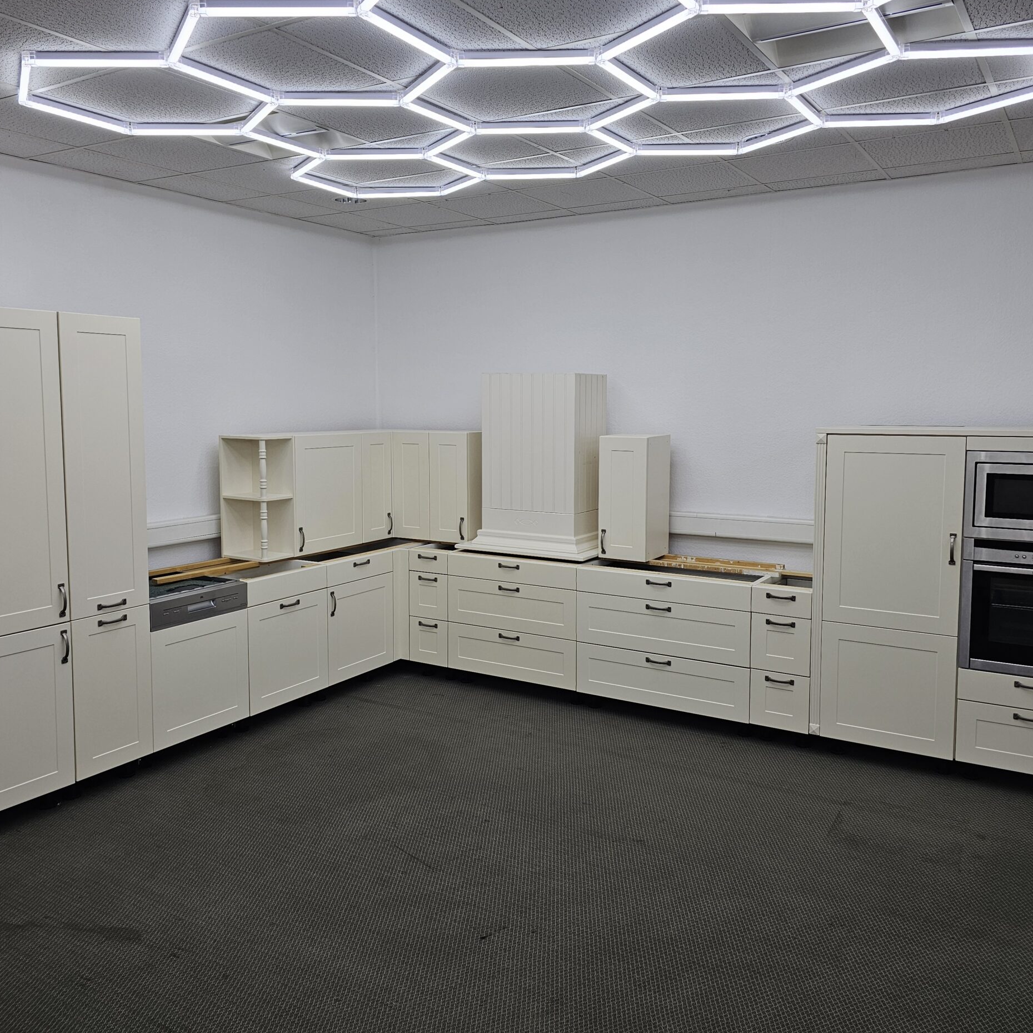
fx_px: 945
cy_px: 501
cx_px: 511
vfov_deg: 57.3
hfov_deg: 57.3
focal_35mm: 28
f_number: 1.7
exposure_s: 1/180
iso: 50
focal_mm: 6.3
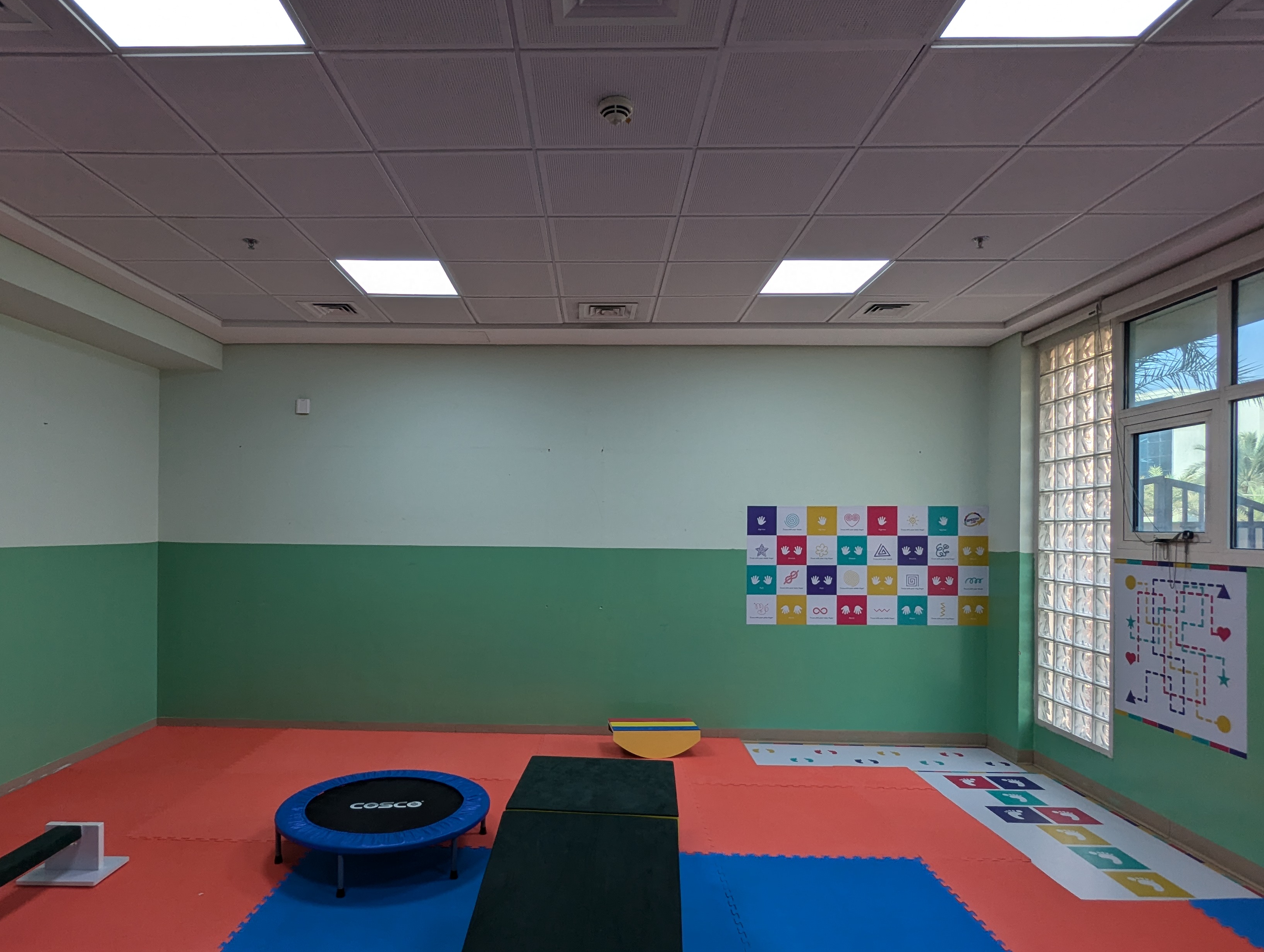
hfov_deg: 81.5
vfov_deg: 66.0
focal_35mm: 20
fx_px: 731
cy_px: 521
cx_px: 579
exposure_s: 1/151
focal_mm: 2.35
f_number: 2.2
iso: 37
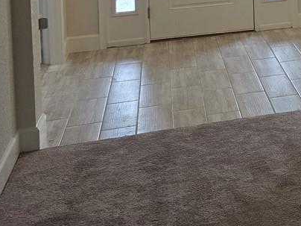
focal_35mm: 91
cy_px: -112
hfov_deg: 18.1
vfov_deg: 15.1
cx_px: 502
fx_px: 791
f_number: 1.7
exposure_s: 1/120
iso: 125
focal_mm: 6.3
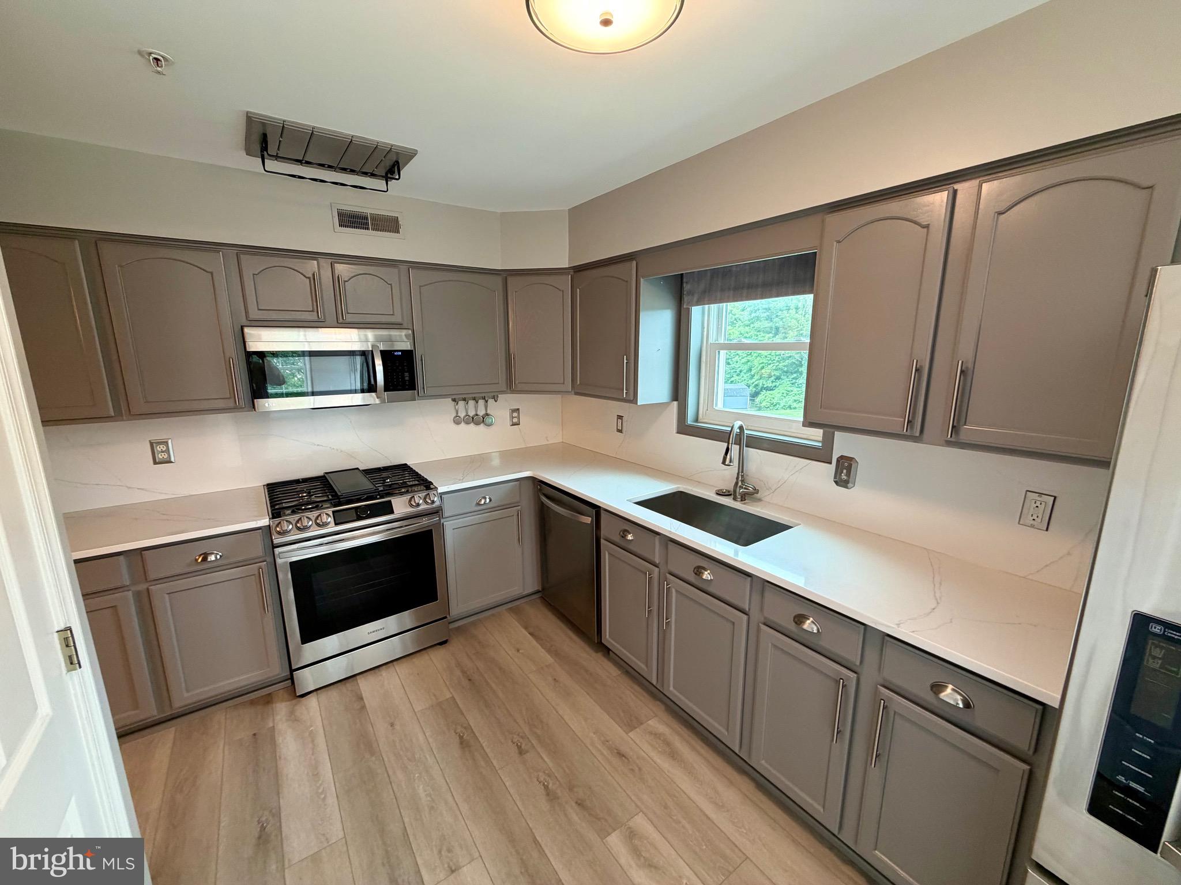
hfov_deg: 102.1
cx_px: 590
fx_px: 478
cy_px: 442
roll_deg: +1.0
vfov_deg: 85.7
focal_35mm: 14
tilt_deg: -12.0
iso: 160
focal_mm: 2.22
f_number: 2.2
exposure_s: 1/60
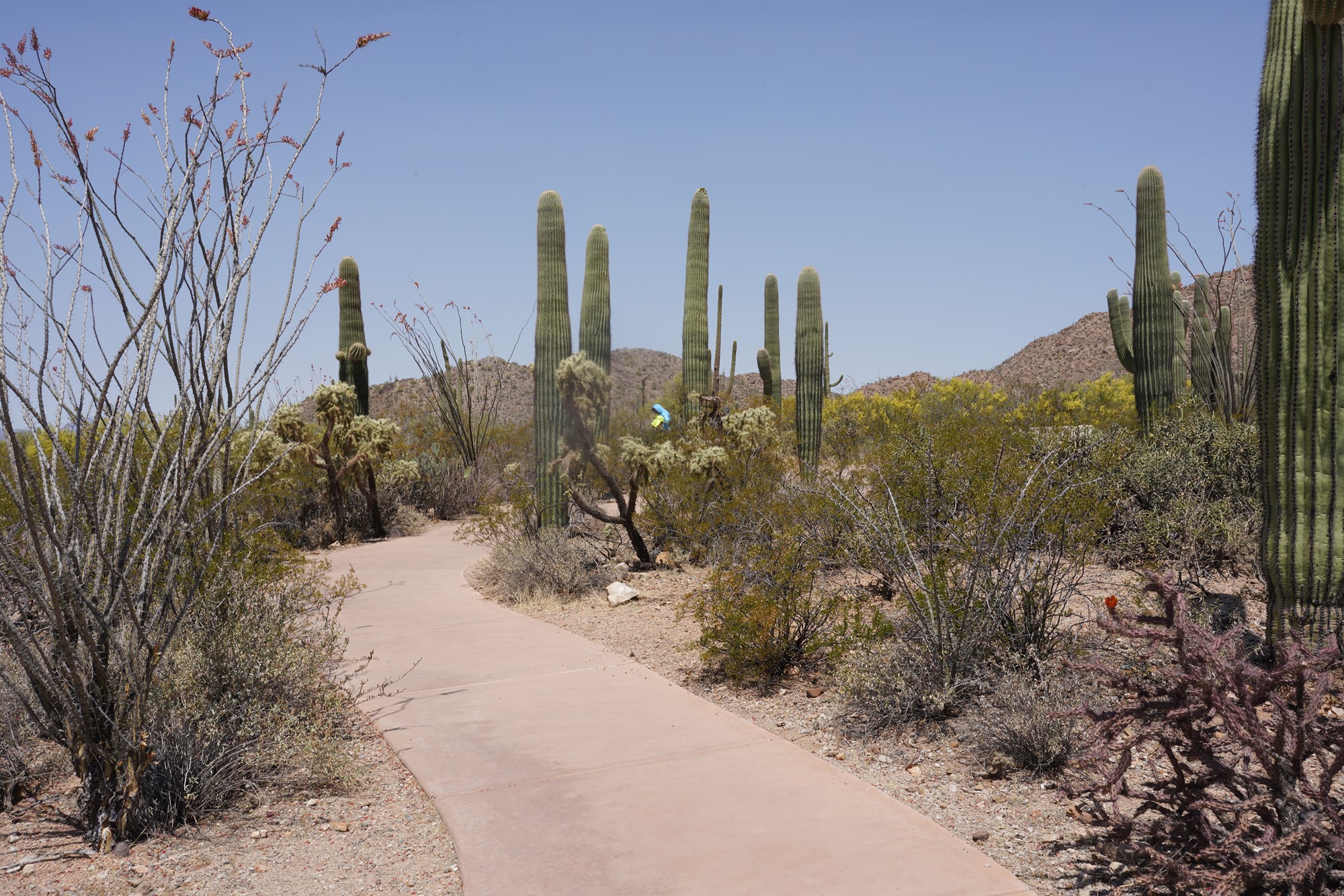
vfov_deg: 42.3
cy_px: 448
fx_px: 1157
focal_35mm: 31
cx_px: 672
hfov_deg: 60.3
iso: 100
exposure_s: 1/80
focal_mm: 31
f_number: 20
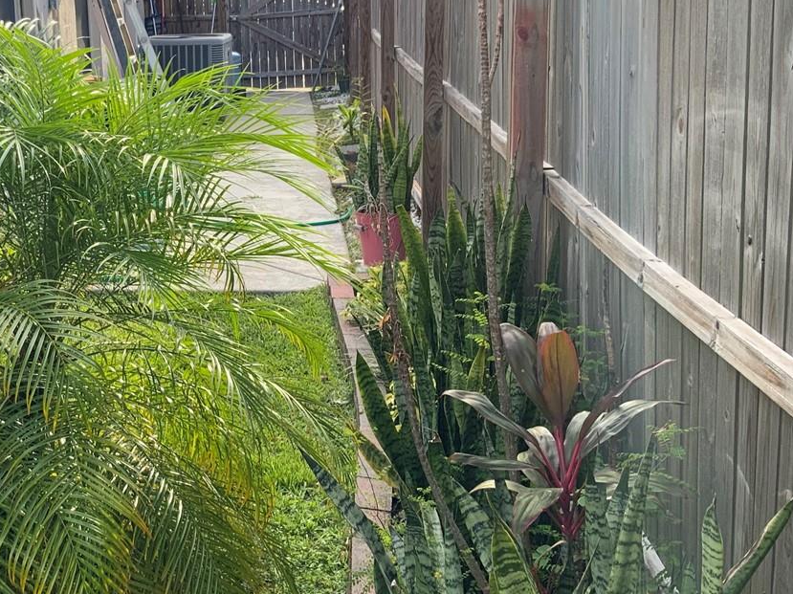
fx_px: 1282
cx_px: 138
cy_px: 234
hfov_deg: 33.2
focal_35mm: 56
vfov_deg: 26.0
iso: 20
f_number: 1.8
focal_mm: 3
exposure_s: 1/122
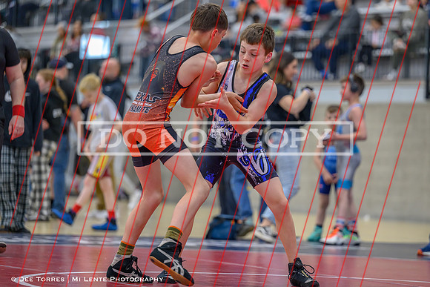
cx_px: 247
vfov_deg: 8.0
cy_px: 143
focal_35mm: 172
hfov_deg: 11.9
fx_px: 2057
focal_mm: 150
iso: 1800
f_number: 2.8
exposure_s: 1/640
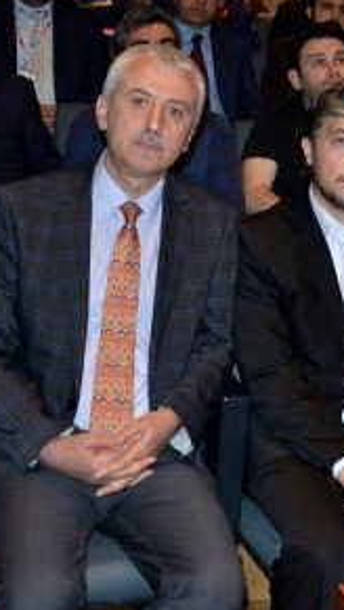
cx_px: 476
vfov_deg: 33.5
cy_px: 202
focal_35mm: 62
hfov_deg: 17.9
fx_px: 1004
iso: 800
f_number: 3.5
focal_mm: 18
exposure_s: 1/60
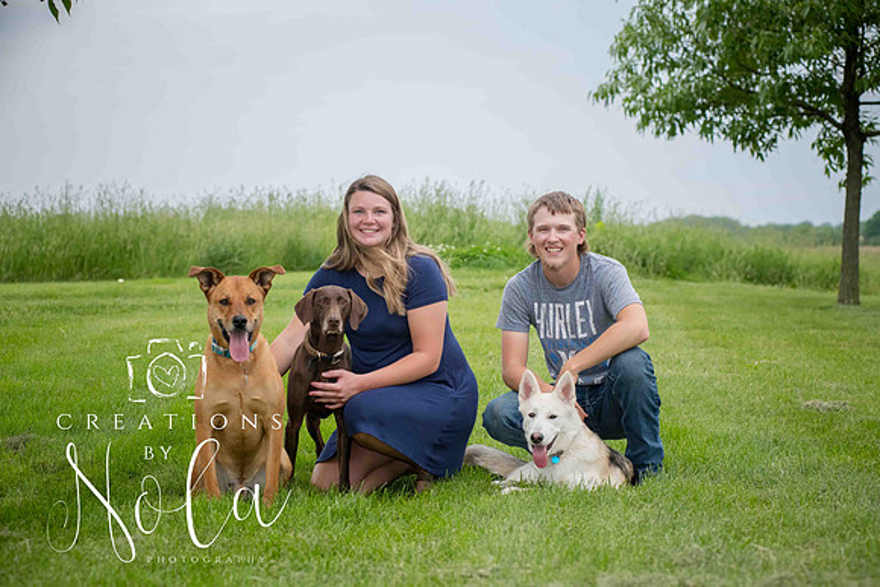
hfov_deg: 25.4
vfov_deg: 17.1
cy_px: 294
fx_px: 1956
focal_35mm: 80
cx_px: 440
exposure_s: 1/1000
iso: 400
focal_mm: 80
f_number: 5.6
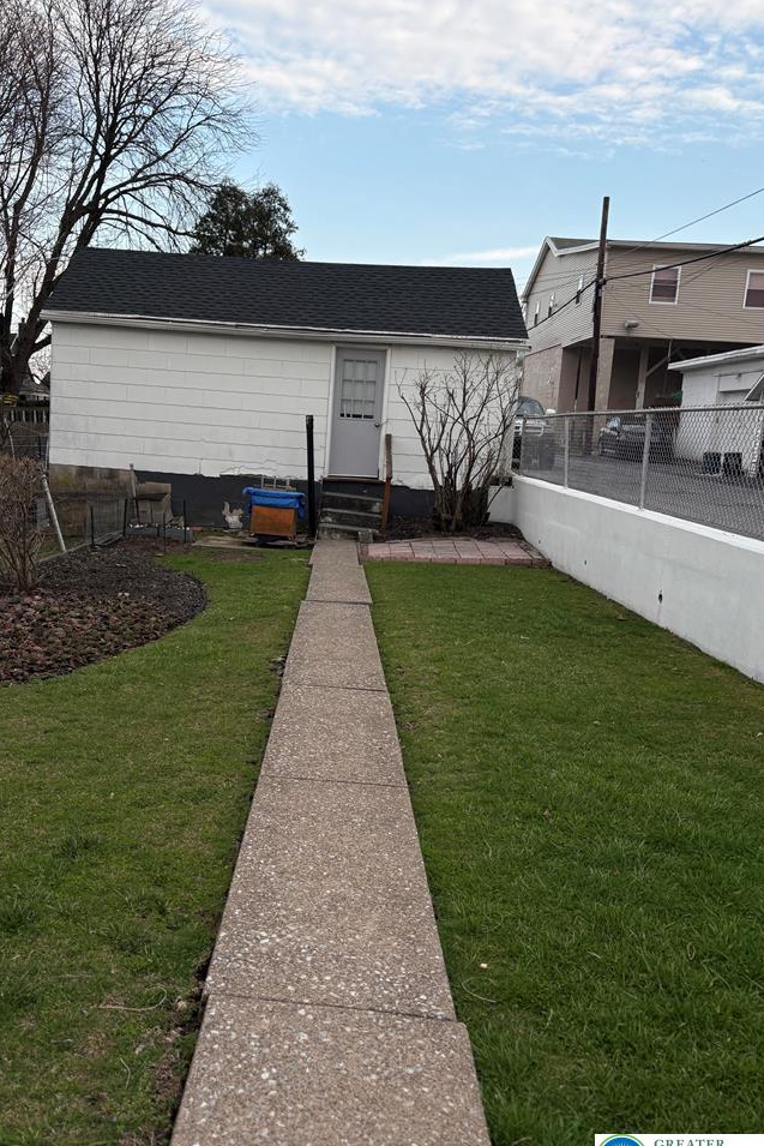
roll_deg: -2.9
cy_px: 580
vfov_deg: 63.6
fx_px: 923
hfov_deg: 44.8
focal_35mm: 29
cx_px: 318
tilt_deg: -8.0
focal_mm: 5.96
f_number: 1.6
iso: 50
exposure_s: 1/920
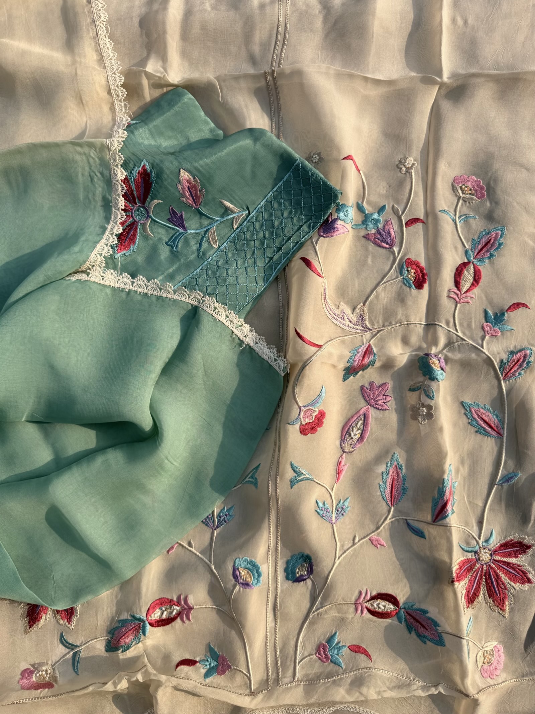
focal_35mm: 24
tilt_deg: -84.3
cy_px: 357
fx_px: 495
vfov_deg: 71.6
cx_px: 268
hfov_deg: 56.8
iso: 80
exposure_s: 1/3584
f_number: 1.78
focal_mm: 6.76
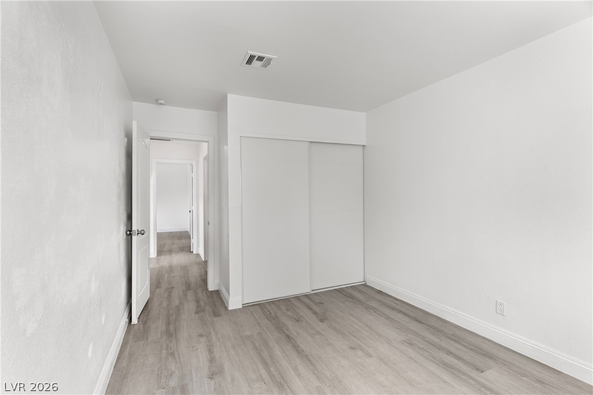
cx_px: 296
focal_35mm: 17
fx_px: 280
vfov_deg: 70.4
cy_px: 198
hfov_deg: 93.3
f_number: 8
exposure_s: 1/8
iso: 400
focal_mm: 17
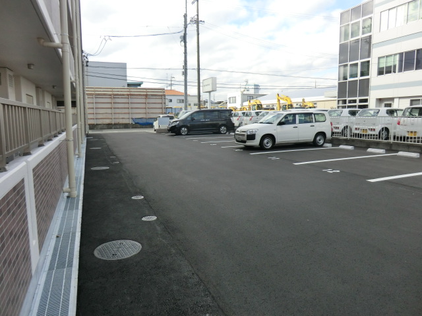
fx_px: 293
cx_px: 211
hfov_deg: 71.6
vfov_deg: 56.8
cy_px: 158
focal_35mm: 24
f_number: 3.2
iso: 80
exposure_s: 1/500
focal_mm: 4.3
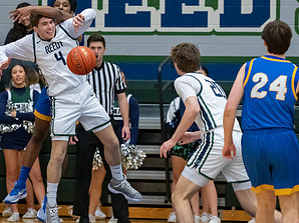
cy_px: 84
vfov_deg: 4.0
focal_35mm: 367
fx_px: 3167
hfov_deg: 5.4
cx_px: 83
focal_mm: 162
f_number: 2.8
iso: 5000
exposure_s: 1/1000
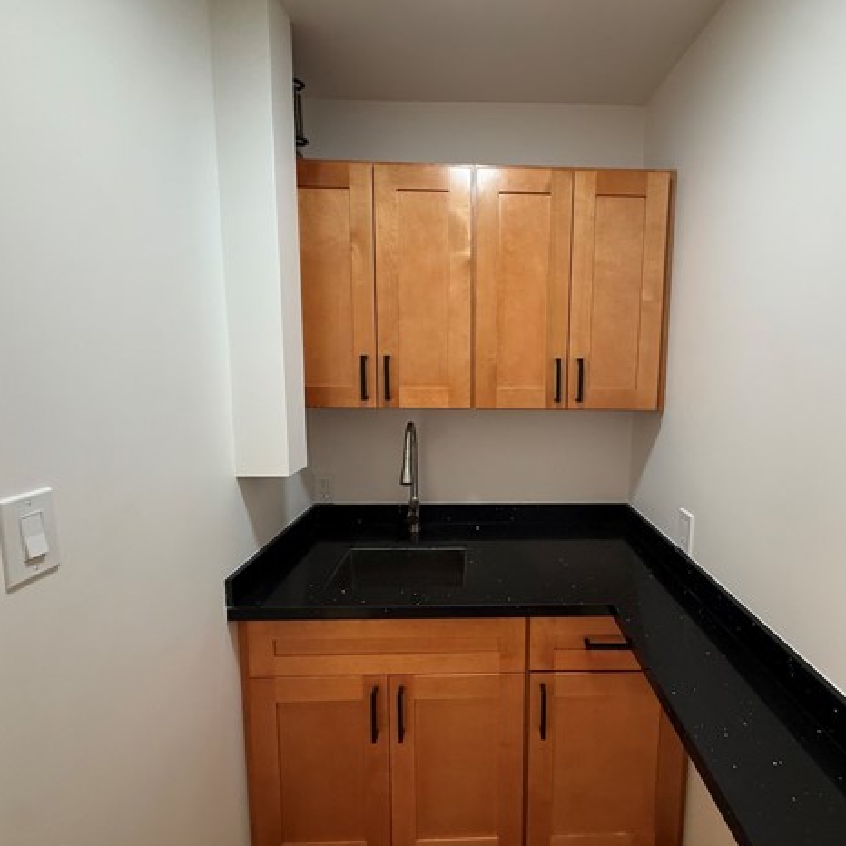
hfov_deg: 83.2
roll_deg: -0.6
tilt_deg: -4.7
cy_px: 419
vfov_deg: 84.0
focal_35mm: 17
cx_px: 496
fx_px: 470
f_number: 2.2
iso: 320
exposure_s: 1/120
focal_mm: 2.22
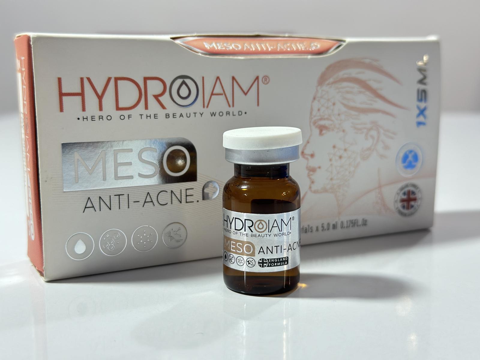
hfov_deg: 39.7
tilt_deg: -10.1
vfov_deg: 30.3
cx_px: 240
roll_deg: +0.3
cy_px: 180
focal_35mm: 48
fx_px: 666
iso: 160
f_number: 1.78
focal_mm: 6.86
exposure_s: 1/50
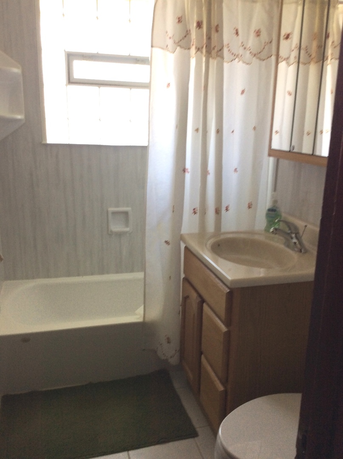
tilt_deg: -12.5
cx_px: 172
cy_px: 230
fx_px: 424
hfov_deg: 44.1
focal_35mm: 32
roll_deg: +1.0
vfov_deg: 56.9
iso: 32
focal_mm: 3.3
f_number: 2.4
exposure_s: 1/30
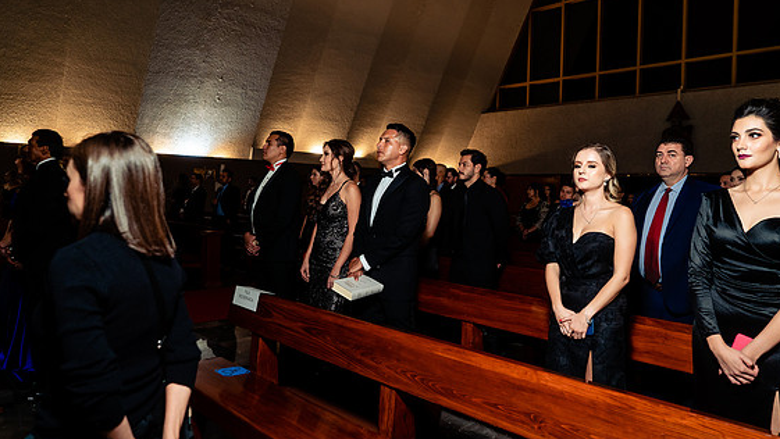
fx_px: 538
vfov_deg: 44.4
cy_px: 195
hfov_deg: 71.9
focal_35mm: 26
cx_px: 399
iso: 1250
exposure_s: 1/160
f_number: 4
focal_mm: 24
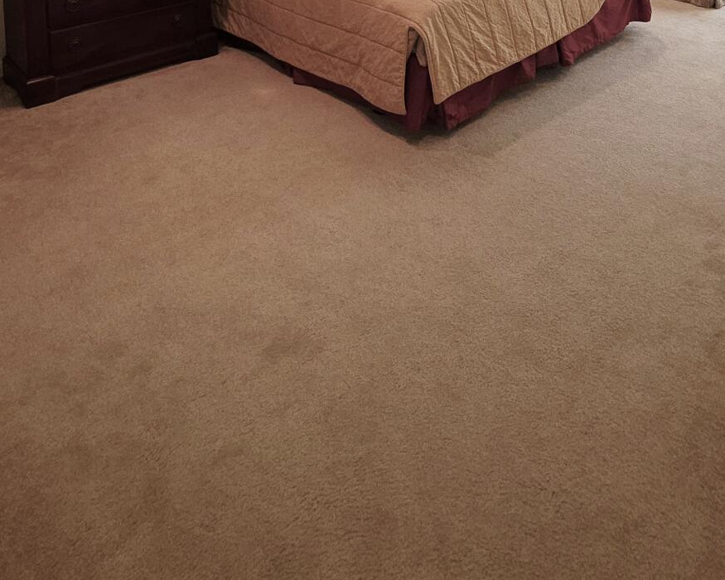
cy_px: -143
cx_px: 423
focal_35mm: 29
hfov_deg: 60.1
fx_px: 622
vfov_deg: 36.4
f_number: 1.9
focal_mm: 2.2
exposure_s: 1/60.2
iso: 100
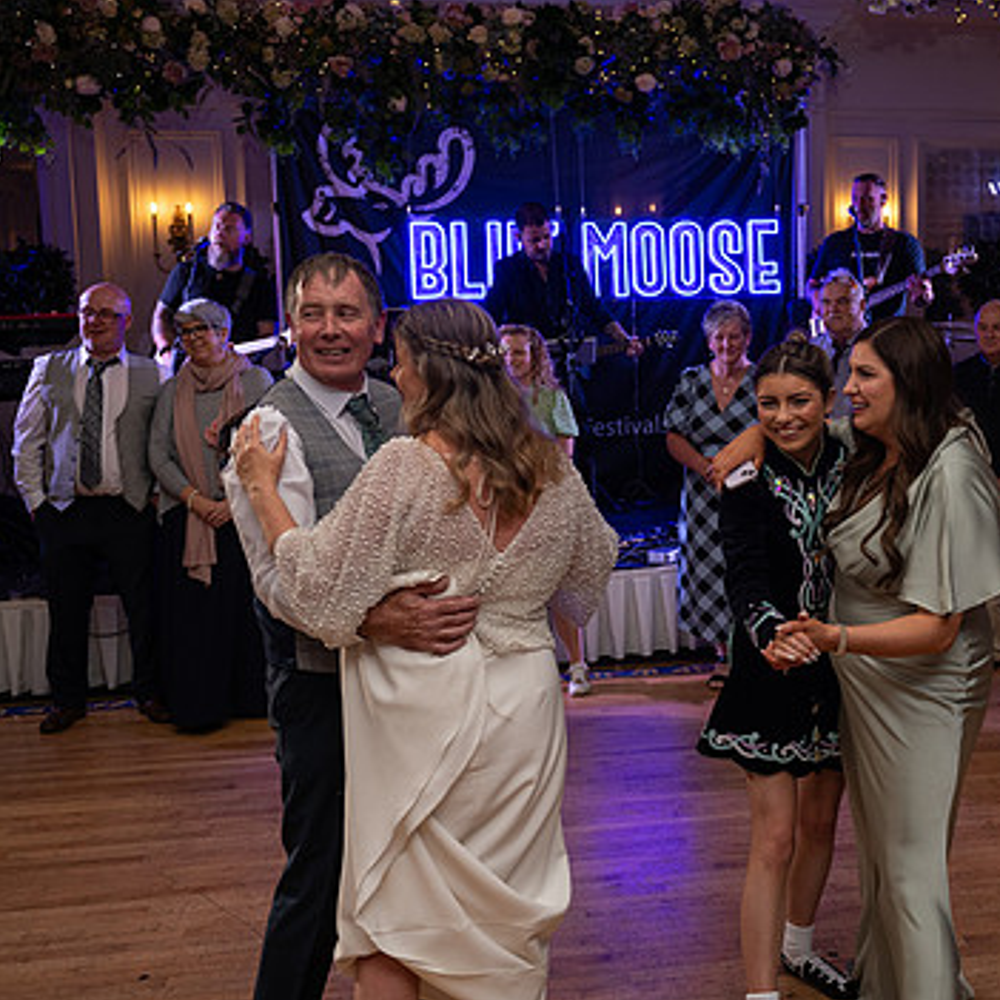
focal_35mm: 45
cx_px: 775
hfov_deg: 36.5
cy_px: 480
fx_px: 1471
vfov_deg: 37.5
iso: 500
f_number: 3.5
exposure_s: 1/160
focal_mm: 32
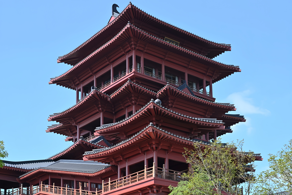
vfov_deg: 24.6
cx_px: 146
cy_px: 98
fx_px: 446
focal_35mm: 55
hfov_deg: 36.2
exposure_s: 1/160
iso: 200
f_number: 8
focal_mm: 55
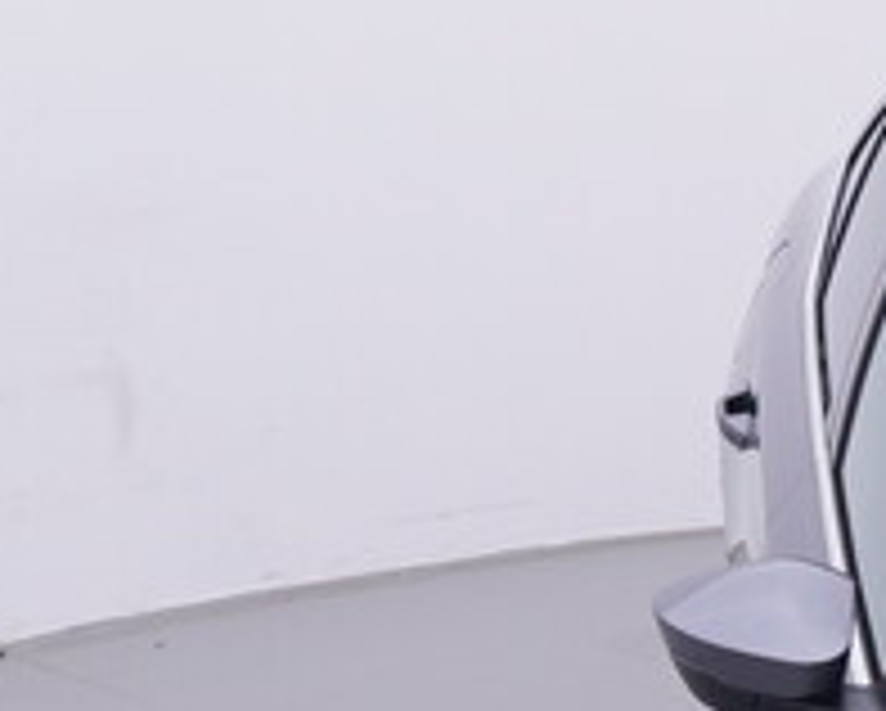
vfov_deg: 9.9
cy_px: 868
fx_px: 4054
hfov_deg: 12.0
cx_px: 1300
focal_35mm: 154
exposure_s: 1/80
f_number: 5
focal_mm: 15
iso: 200
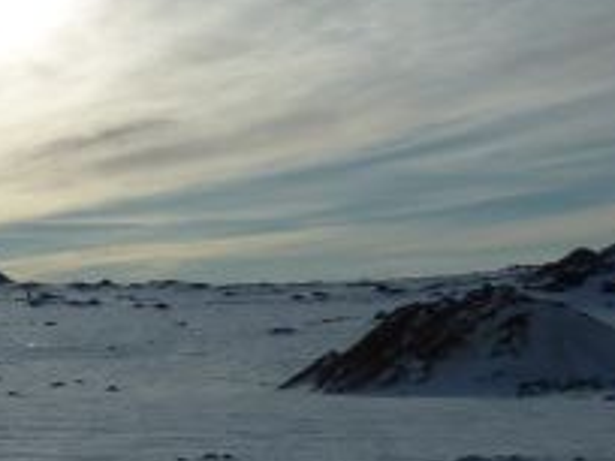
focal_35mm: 98
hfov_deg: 17.9
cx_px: -304
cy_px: 63
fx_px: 1741
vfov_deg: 15.0
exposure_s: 1/2000
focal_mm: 4.1
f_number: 6.3
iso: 80
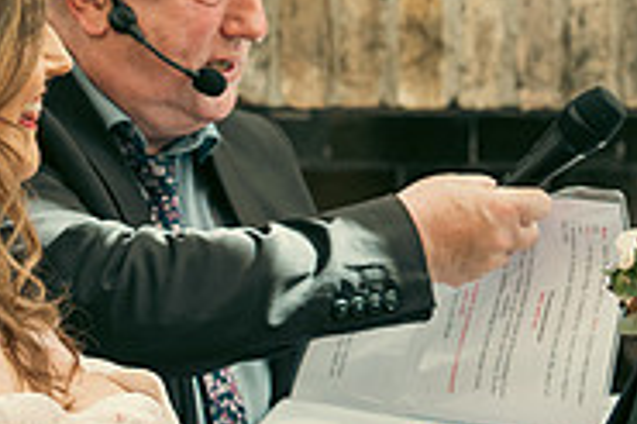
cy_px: 288
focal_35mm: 226
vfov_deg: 6.1
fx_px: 3995
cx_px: 496
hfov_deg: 9.1
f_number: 3.5
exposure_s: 1/200
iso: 400
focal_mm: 48
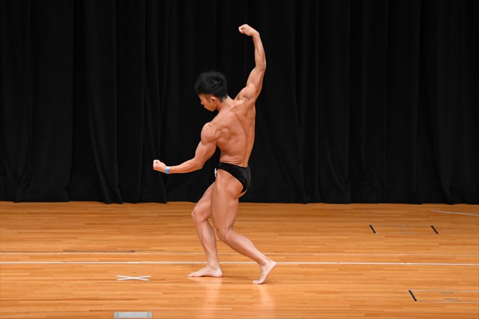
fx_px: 3192
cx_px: 240
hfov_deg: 8.6
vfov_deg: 5.7
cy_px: 160
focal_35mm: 240
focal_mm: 160
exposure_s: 1/400
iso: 3200
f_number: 5.6
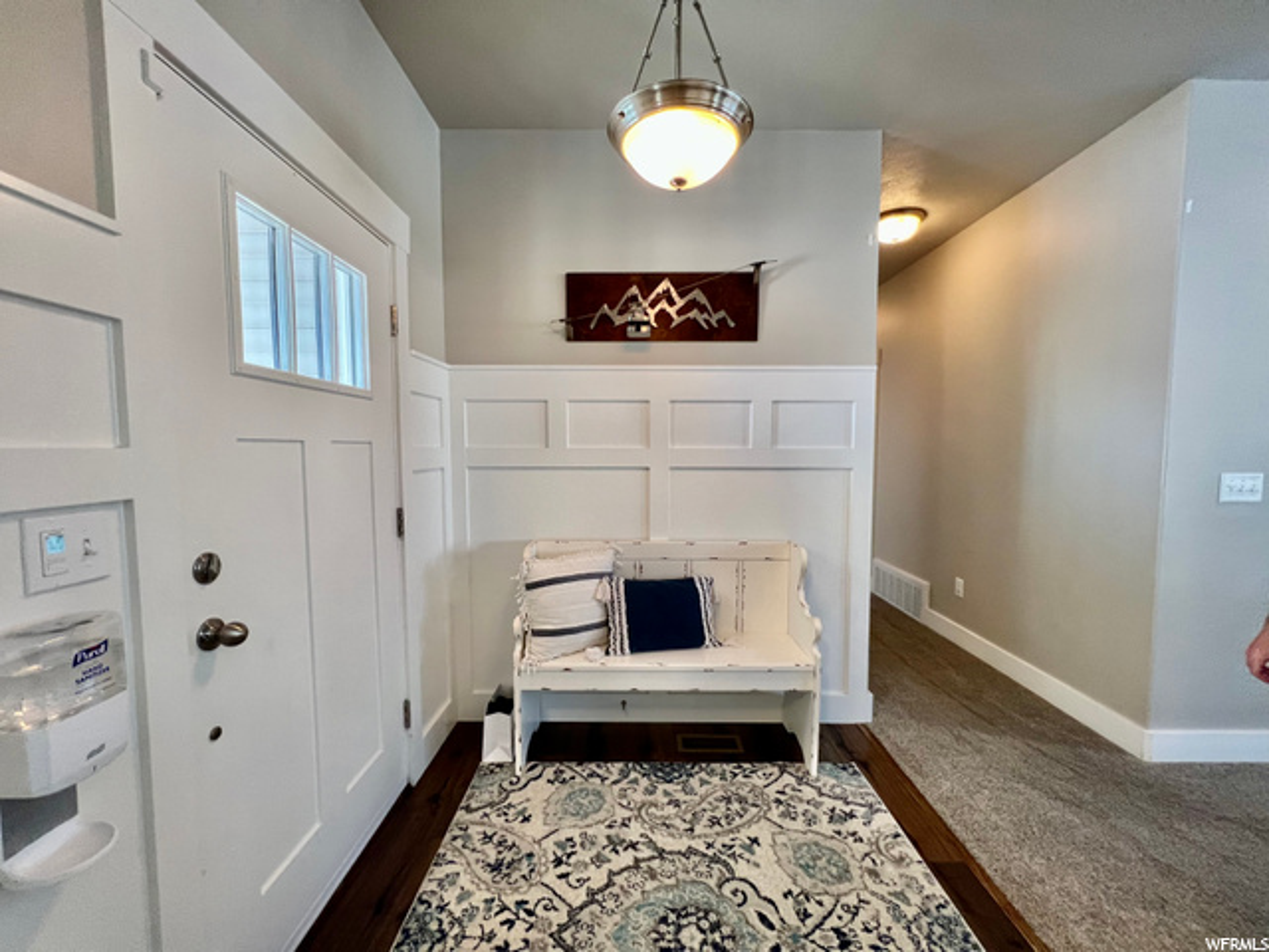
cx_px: 634
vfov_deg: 89.9
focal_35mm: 13
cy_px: 476
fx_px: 477
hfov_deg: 106.2
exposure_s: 1/120
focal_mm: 1.57
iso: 160
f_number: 1.8
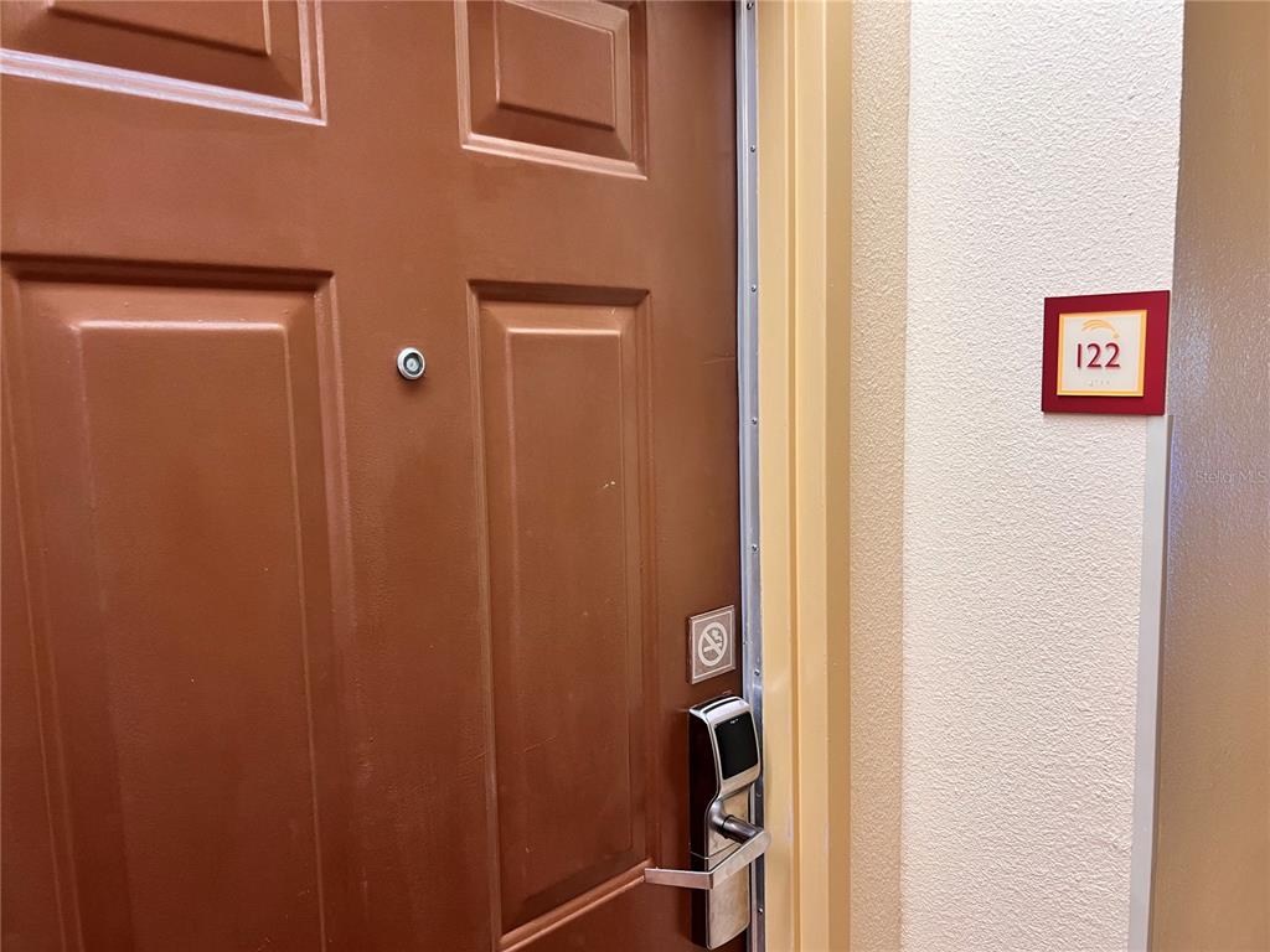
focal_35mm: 26
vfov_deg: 53.1
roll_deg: +0.6
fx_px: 954
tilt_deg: -7.1
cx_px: 635
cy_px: 476
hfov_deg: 67.3
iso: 125
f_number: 1.5
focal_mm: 5.7
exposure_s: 1/60
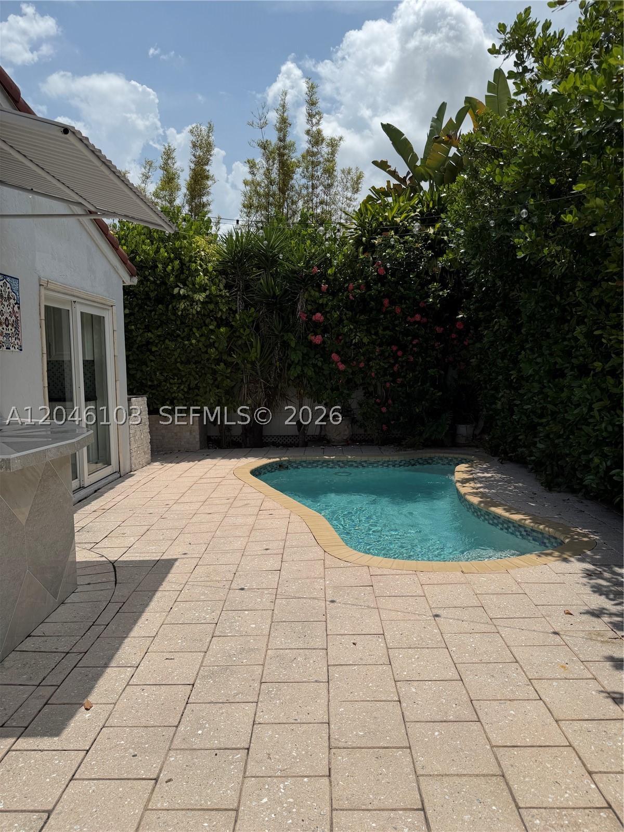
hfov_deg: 56.8
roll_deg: +0.1
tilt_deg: -6.0
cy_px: 416
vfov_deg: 71.6
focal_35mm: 24
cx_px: 312
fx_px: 577
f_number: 1.78
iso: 80
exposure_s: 1/9091
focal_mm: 6.76
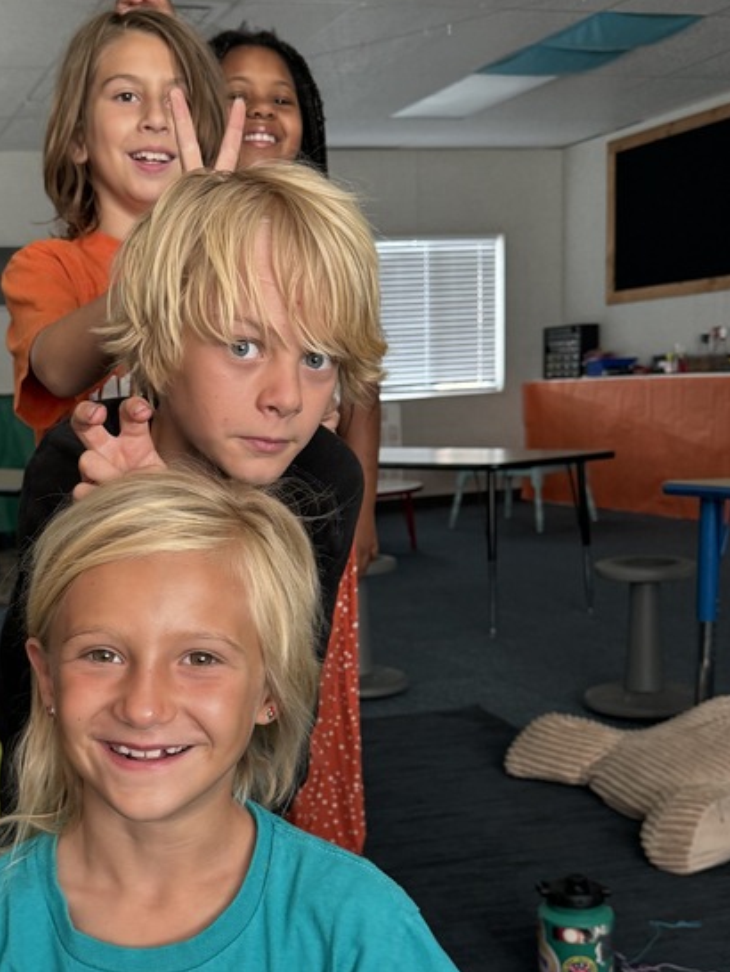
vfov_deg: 41.7
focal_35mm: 45
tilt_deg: -9.8
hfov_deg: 31.7
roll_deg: +3.9
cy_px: 621
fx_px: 1264
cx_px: 189
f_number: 1.78
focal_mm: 6.86
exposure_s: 1/60
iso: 200
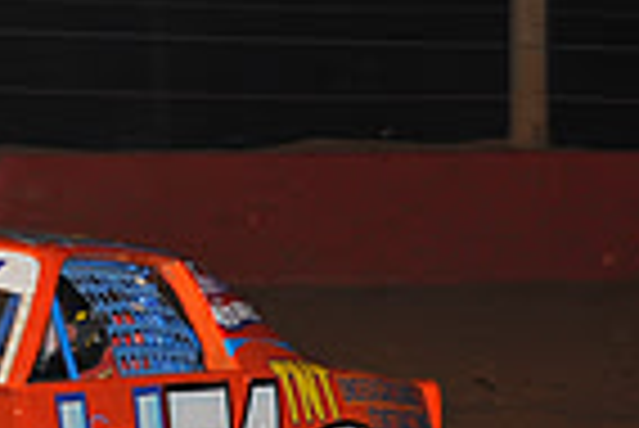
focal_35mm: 326
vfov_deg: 4.2
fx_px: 5792
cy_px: 239
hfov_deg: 6.2
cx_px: -612
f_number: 7.1
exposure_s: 1/250
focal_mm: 80
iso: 640
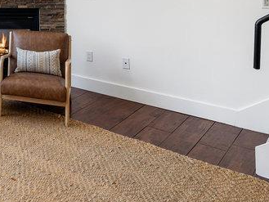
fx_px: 395
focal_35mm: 51
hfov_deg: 30.0
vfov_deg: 25.8
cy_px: -38
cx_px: -81
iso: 400
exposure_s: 1/25
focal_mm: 14.5
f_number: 11
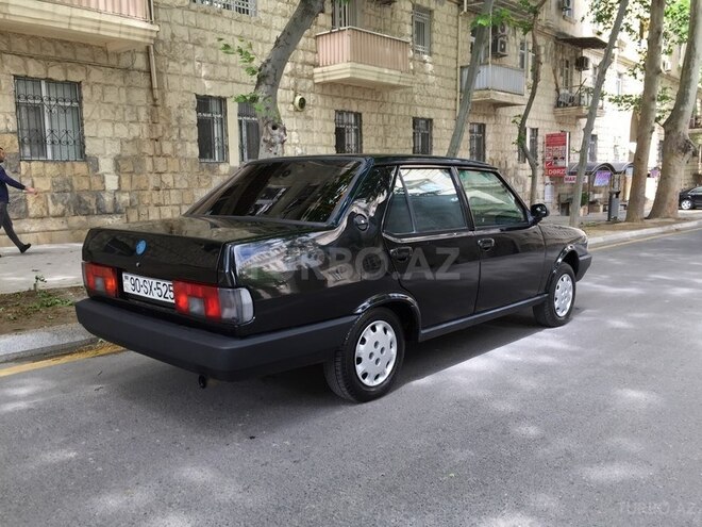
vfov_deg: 48.2
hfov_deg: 61.7
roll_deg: +0.4
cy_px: 264
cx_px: 351
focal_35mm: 29
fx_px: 588
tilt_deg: -7.8
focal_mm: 4.15
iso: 32
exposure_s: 1/100
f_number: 2.2
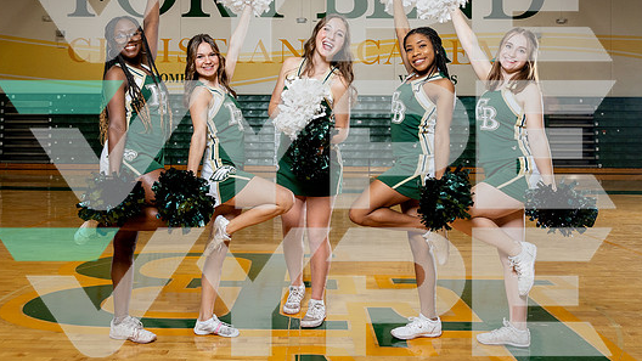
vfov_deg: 32.6
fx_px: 613
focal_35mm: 36
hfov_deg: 55.2
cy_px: 121
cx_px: 300
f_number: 7.1
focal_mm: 28
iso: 640
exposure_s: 1/250
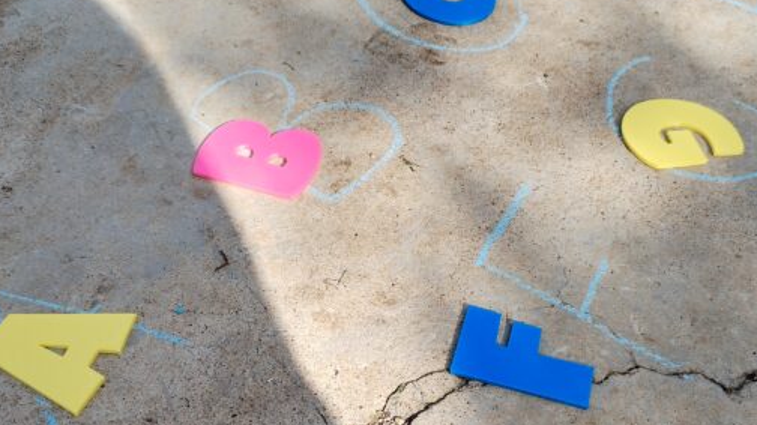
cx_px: 391
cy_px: 338
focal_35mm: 45
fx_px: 903
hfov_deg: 45.5
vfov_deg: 26.0
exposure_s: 1/594
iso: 100
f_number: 1.8
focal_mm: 4.75
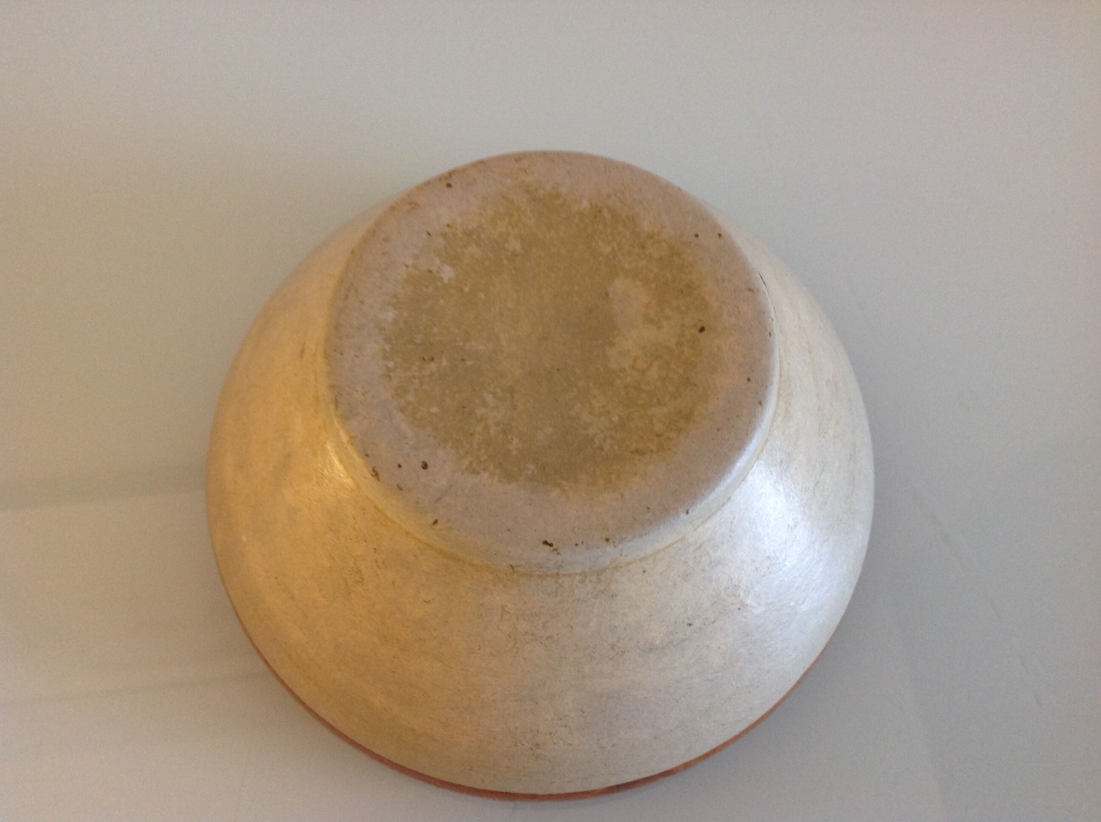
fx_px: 1112
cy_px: 411
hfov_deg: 52.7
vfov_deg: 40.6
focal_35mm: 35
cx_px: 550
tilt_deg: -67.4
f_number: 2.4
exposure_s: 1/15
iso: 125
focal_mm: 4.28
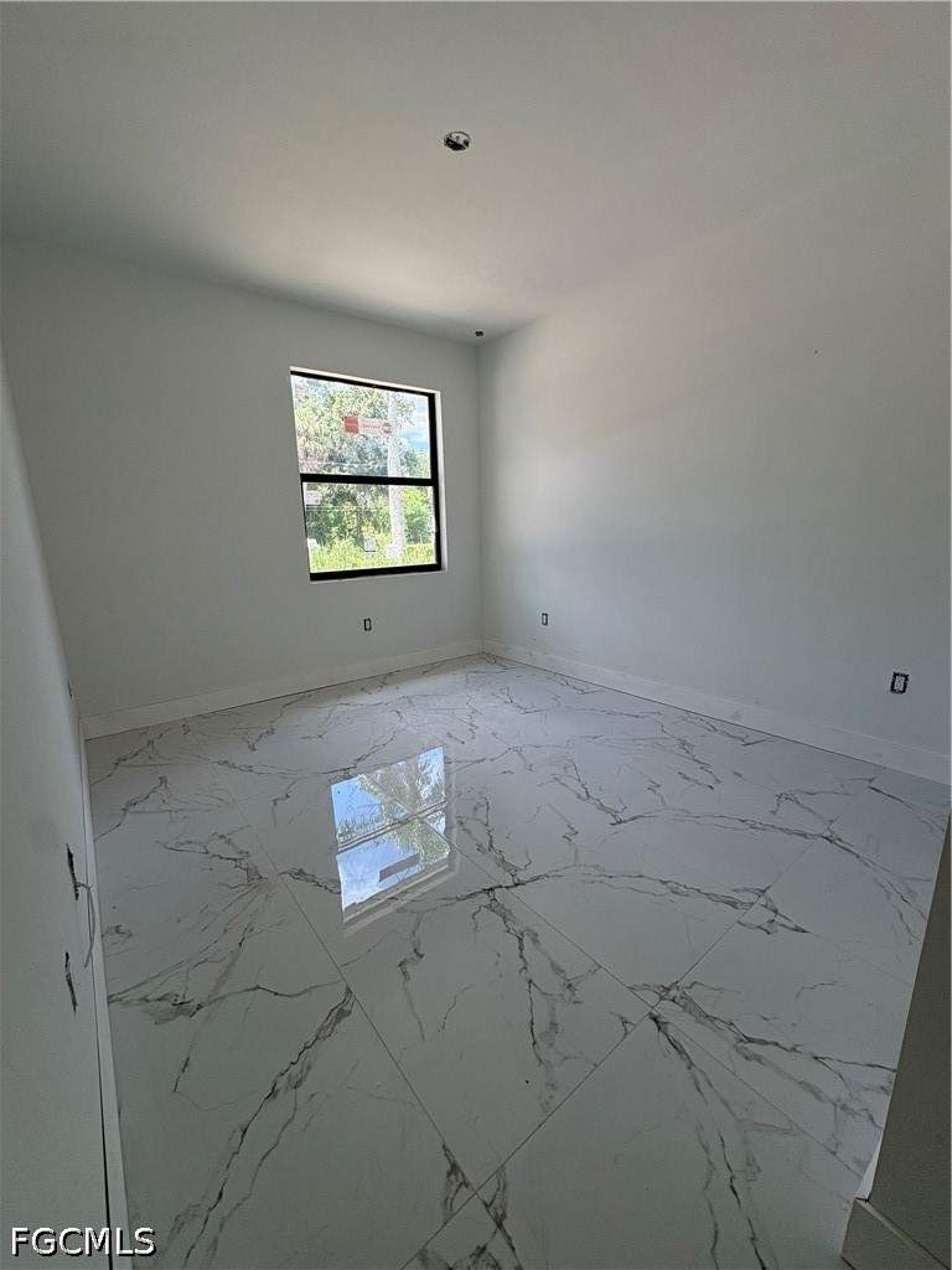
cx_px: 476
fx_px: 513
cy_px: 635
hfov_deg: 85.7
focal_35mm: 14
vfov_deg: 102.1
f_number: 2.2
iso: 64
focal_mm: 2.22
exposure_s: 1/212
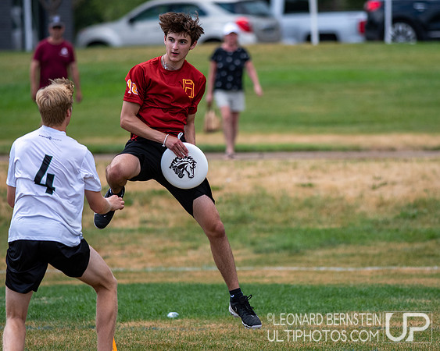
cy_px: 173
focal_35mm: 513
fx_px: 6680
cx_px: 267
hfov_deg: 3.8
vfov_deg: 3.0
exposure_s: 1/2500
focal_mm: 300
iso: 400
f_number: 4
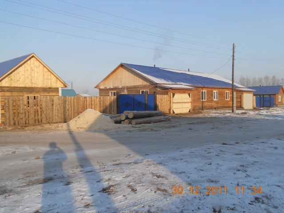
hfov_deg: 56.8
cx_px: 142
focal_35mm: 32
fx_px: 263
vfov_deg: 44.2
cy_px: 106
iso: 80
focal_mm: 5.8
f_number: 3.5
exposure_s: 1/500
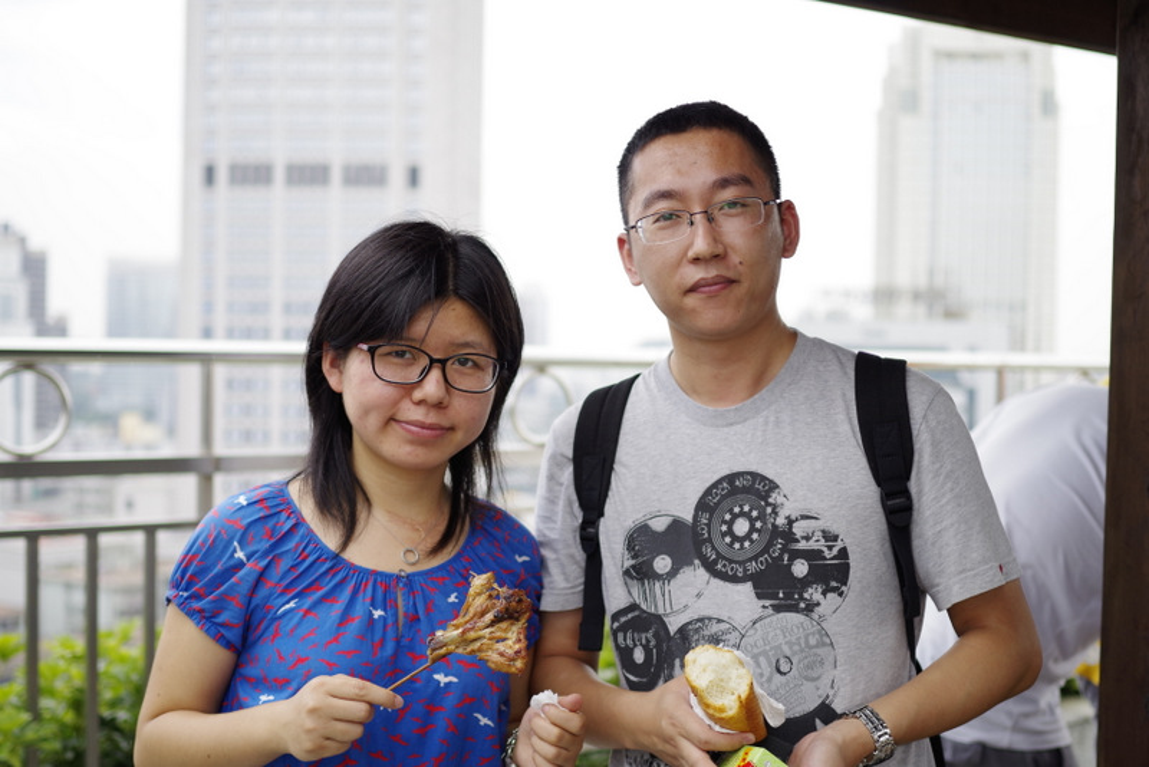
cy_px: 384
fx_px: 1660
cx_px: 574
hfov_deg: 38.2
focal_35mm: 52
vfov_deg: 26.0
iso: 200
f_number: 2.4
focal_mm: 35
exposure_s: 1/800
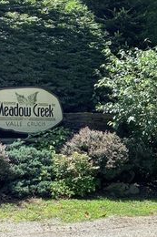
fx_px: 406
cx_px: 202
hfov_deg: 20.1
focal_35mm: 62
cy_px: 112
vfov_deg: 32.4
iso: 25
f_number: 2.4
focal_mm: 3.3
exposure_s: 1/612
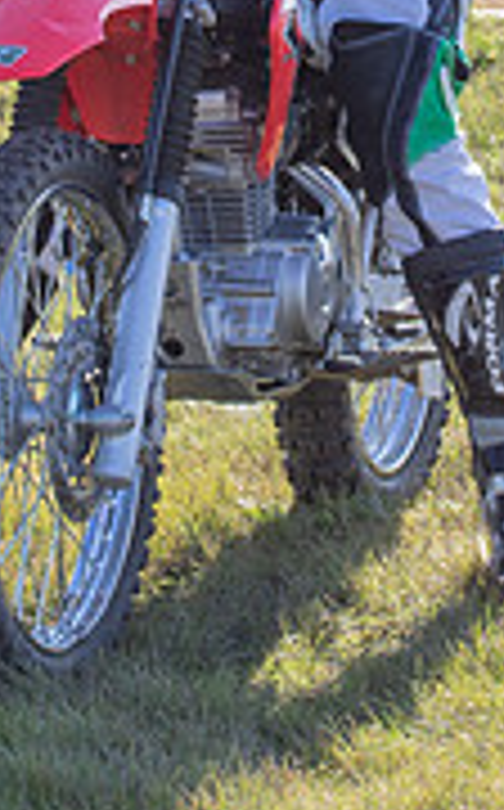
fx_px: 8510
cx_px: 214
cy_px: -153
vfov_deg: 5.4
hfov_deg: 3.4
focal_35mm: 386
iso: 200
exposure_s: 1/160
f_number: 10
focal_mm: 62
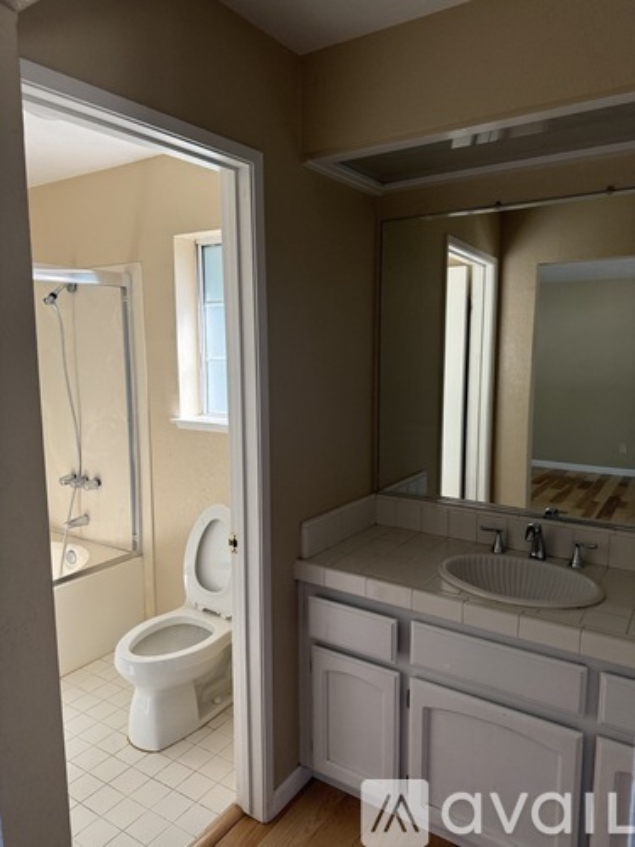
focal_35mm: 24
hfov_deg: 56.8
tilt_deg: -6.2
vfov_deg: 71.6
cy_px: 424
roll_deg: -0.3
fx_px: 587
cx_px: 318
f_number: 1.78
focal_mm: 6.76
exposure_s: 1/215
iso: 200
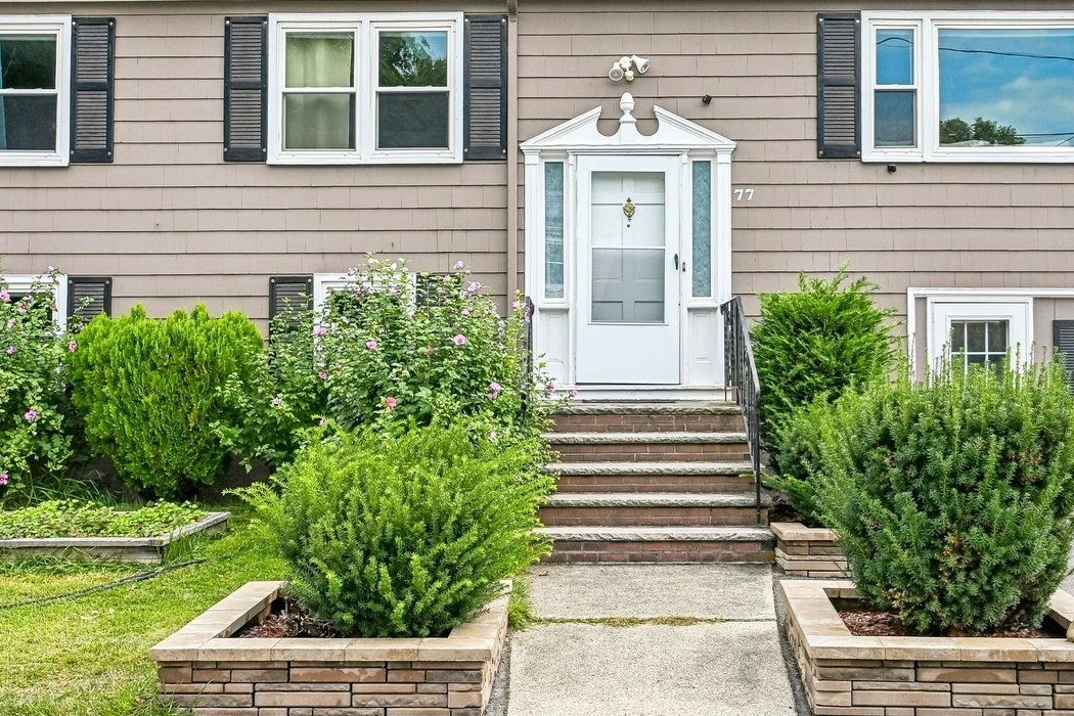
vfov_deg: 34.0
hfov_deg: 49.2
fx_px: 1163
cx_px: 651
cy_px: 267
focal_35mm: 39
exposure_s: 1/500
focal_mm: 20
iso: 400
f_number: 8
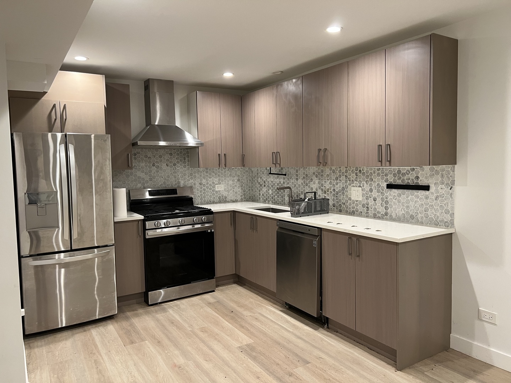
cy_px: 192
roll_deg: +1.1
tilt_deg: -2.6
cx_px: 256
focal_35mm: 26
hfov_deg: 67.3
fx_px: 384
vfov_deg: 53.1
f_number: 1.5
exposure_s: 1/60
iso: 160
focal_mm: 5.7
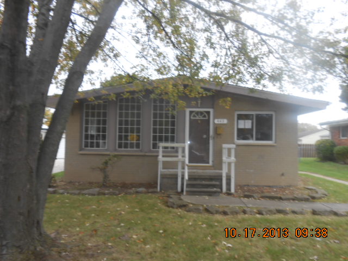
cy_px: 130
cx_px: 174
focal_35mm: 26
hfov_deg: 67.3
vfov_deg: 53.1
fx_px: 261
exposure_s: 1/40
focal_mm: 4.6
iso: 80
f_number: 3.5
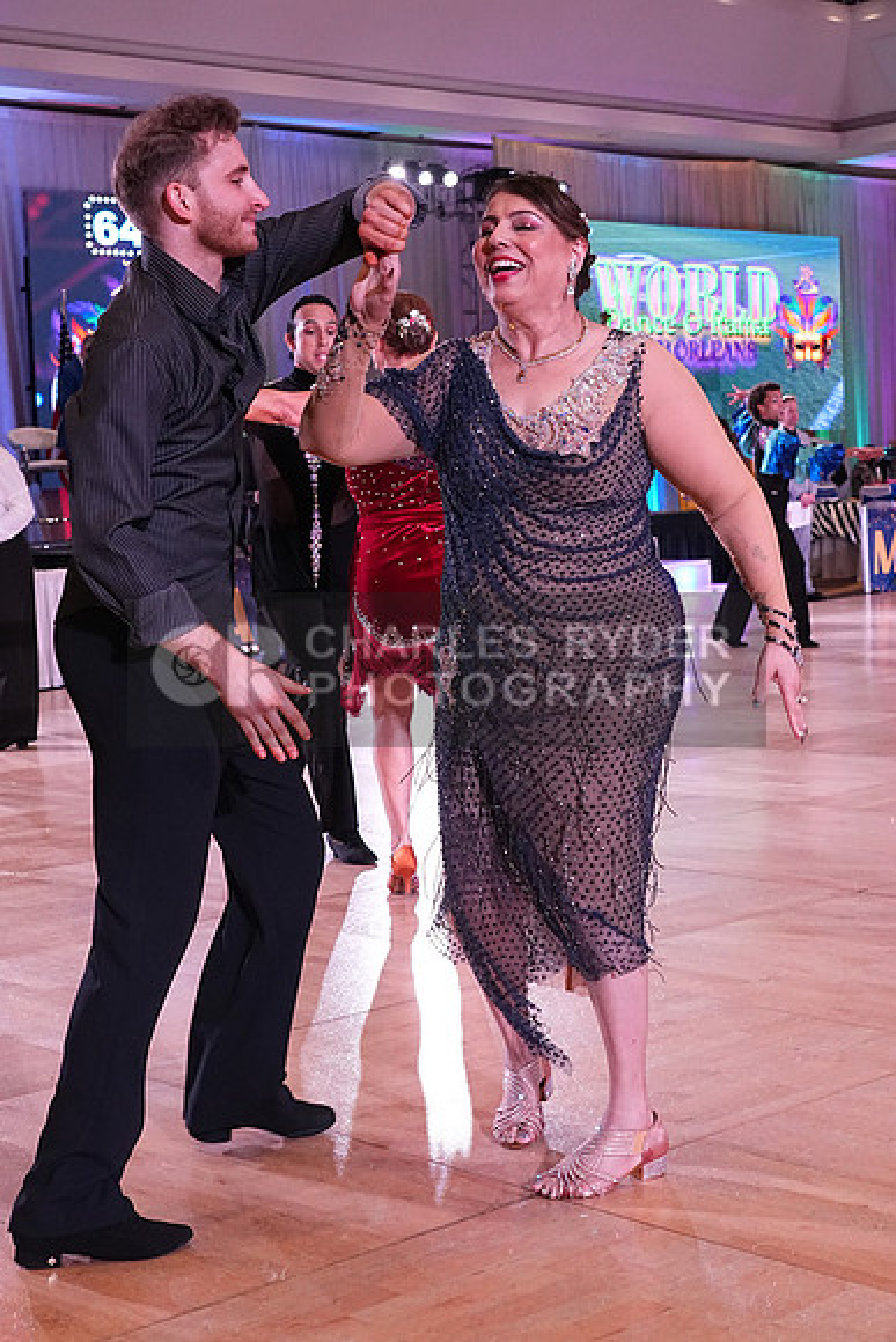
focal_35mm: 55
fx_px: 2052
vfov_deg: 36.2
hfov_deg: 24.6
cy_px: 671
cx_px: 448
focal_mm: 37
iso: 3200
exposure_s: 1/400
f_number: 5
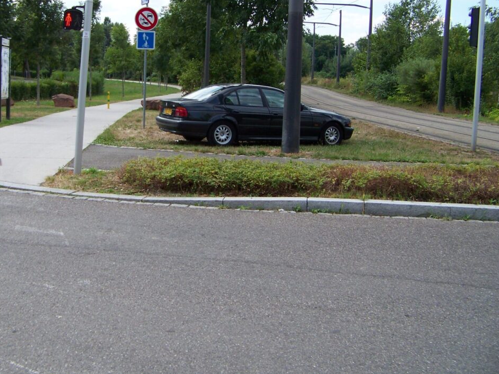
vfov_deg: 31.4
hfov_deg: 40.9
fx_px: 663
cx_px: 182
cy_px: 143
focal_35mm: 46
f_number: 2.8
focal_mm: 5.85
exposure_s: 1/500
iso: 64
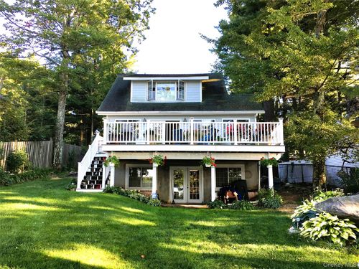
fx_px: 301
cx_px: 180
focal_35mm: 29
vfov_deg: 48.2
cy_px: 134
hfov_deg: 61.7
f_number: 2.2
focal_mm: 4.15
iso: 25
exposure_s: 1/120
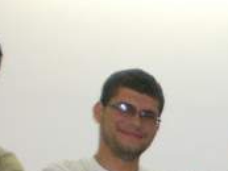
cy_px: 385
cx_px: 395
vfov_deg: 7.9
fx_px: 1160
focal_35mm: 176
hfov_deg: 10.6
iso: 200
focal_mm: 6.3
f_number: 3.1
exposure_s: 1/60
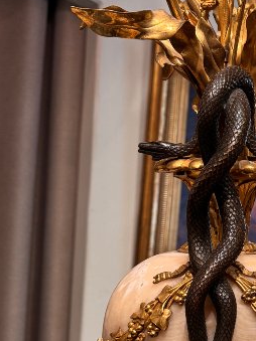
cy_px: 176
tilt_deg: +2.9
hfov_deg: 15.7
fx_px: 839
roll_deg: -2.4
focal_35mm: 85
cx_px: 403
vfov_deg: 23.0
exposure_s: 1/50
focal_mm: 6.76
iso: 160
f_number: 1.78
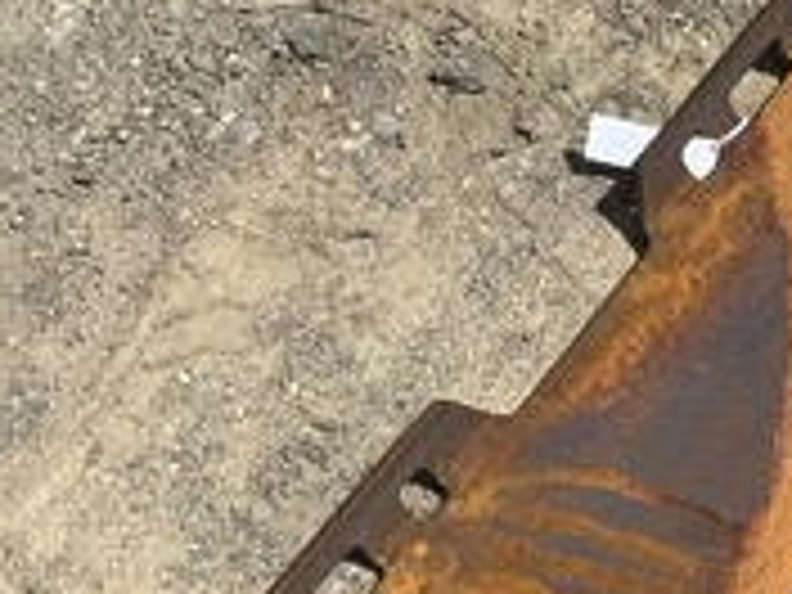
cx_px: 680
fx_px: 1510
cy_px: 486
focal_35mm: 66
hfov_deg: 28.5
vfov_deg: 21.9
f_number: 1.8
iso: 25
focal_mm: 3
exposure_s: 1/3125
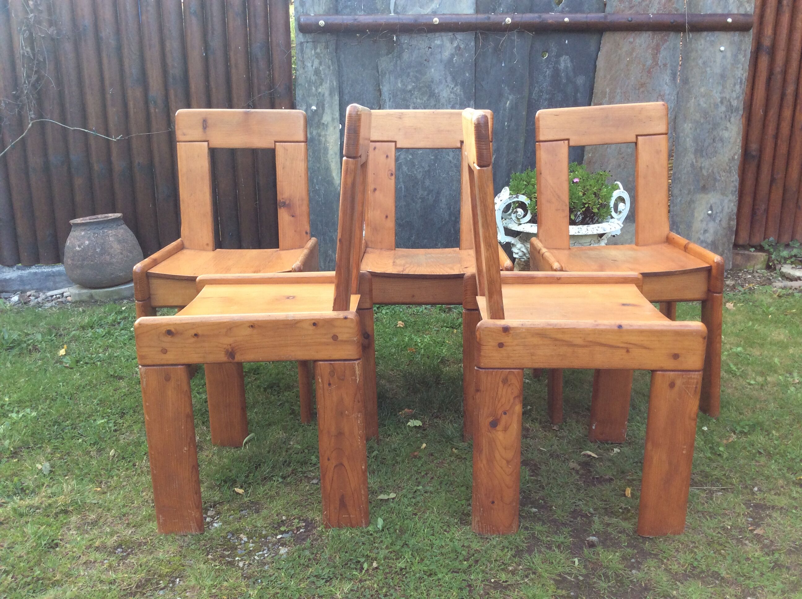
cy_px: 300
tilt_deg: -16.6
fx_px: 740
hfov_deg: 56.9
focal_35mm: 32
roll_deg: +1.4
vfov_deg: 44.1
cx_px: 401
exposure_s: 1/100
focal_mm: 3.3
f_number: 2.4
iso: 50
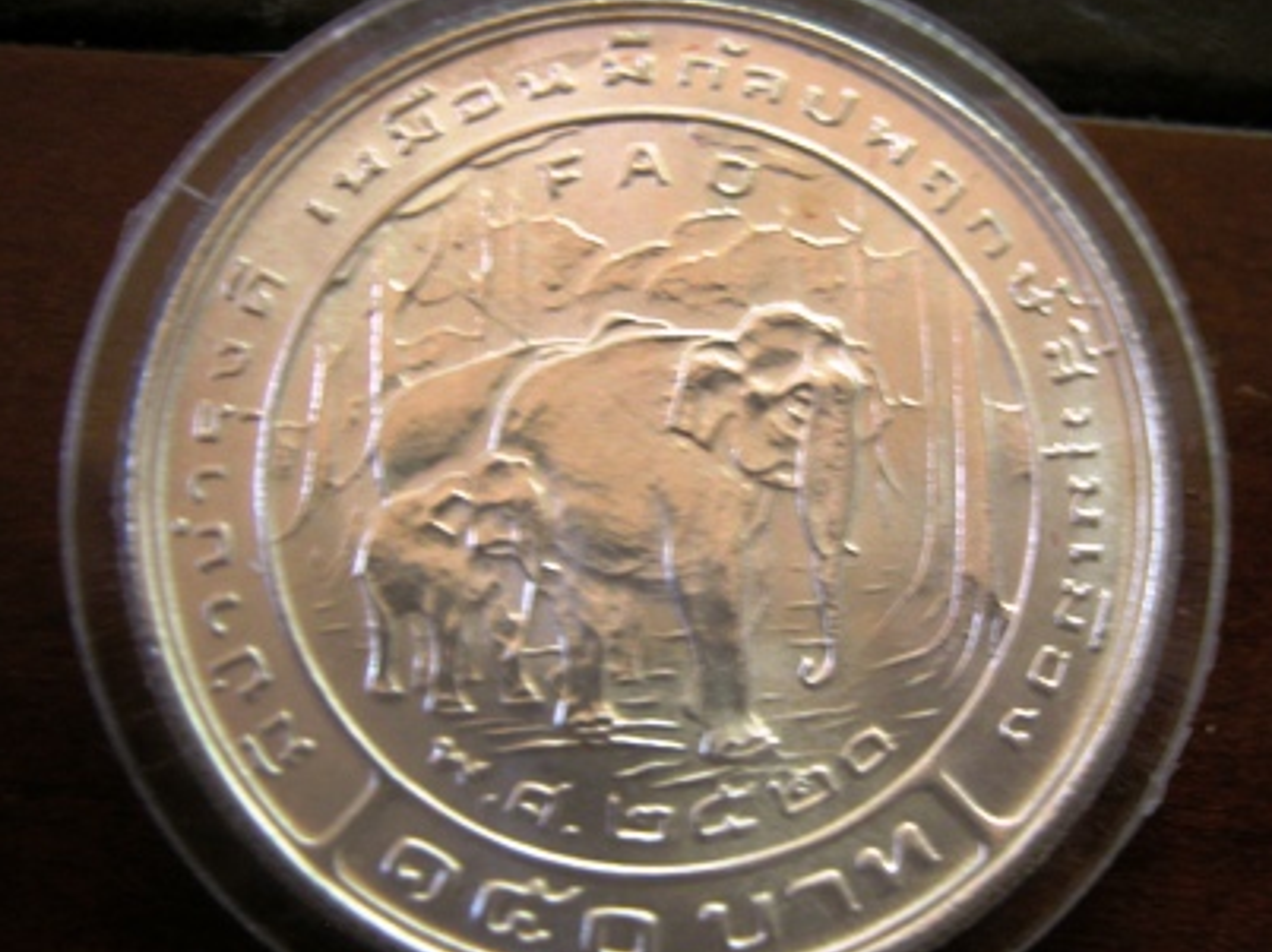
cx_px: 750
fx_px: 2901
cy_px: 449
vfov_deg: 18.6
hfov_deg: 24.7
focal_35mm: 79
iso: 200
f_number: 3.2
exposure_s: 1/4.3
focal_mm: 15.7
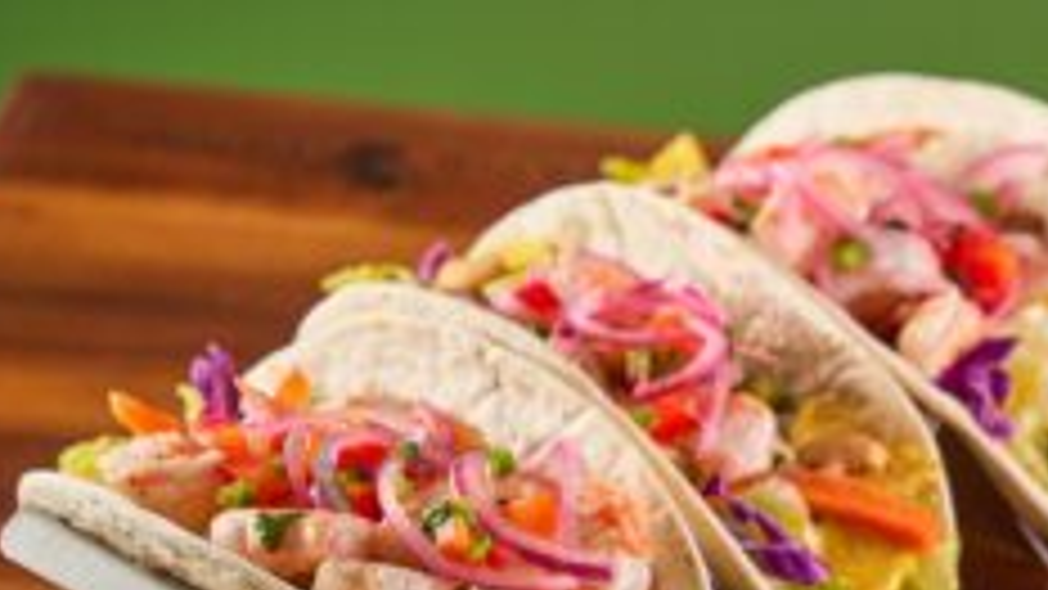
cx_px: 1084
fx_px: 7196
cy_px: 531
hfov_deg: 8.3
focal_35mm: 259
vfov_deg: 4.7
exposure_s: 1/100
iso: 400
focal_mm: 96
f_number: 4.5
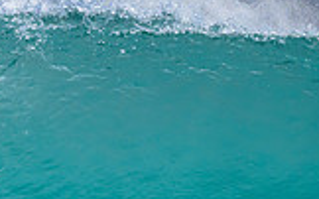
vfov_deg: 0.4
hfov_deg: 0.6
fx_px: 29443
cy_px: 350
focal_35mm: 3389
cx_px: -86
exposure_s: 1/2000
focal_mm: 800
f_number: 6.3
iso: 1800
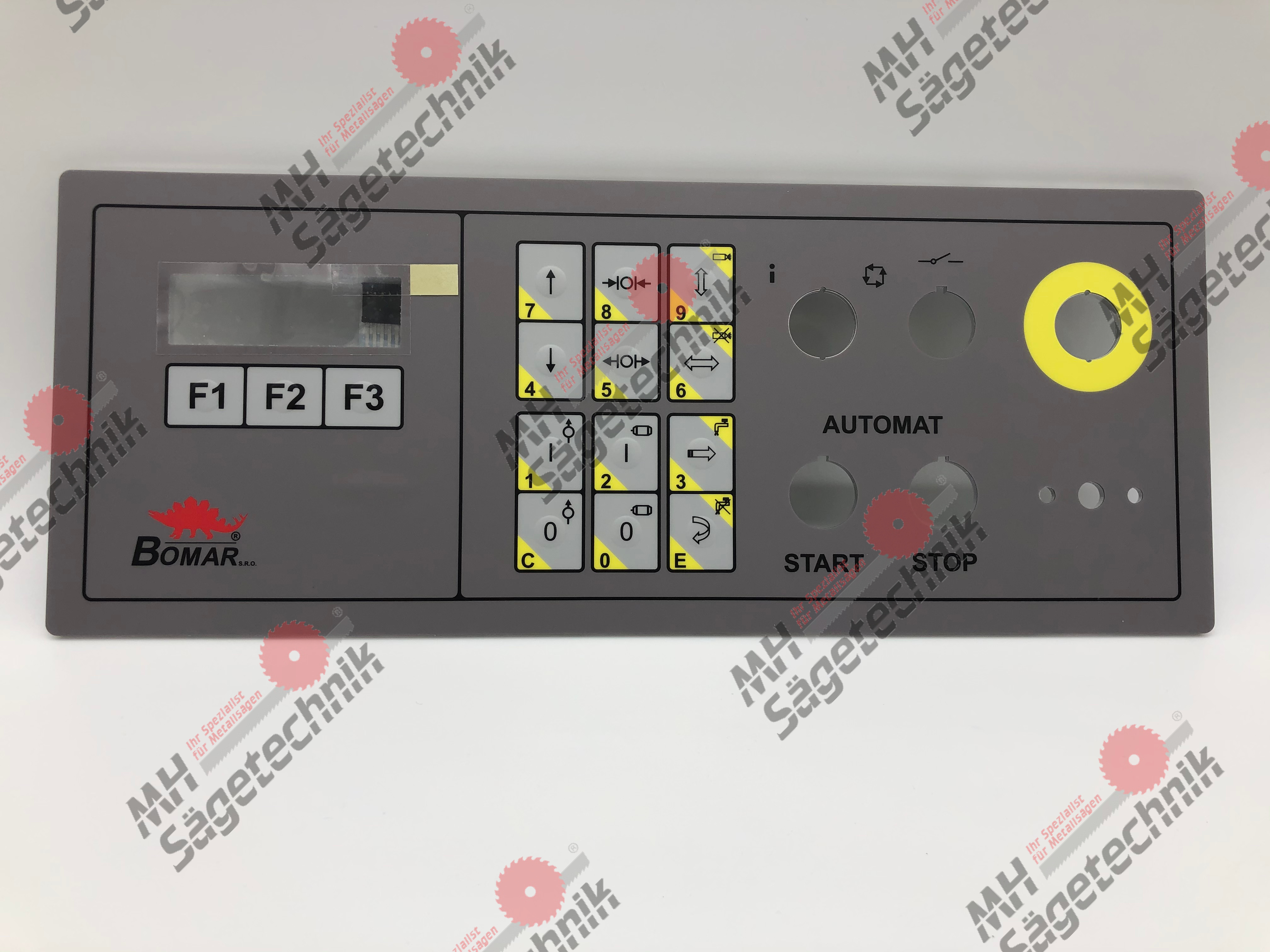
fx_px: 1027
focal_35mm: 28
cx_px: 635
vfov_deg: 49.7
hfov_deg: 63.4
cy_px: 476
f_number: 1.8
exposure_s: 1/127
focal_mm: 4
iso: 20
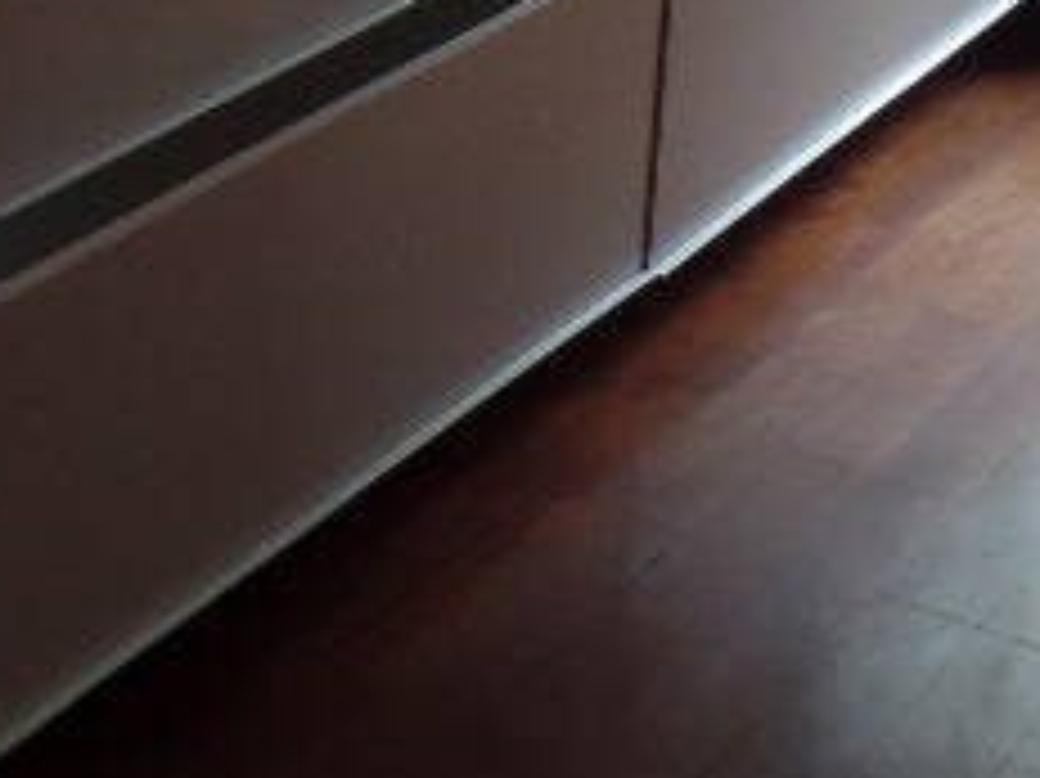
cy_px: -414
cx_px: 369
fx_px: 3063
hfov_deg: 19.2
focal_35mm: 102
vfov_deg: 13.6
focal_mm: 4.1
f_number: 2.8
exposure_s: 1/30
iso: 200
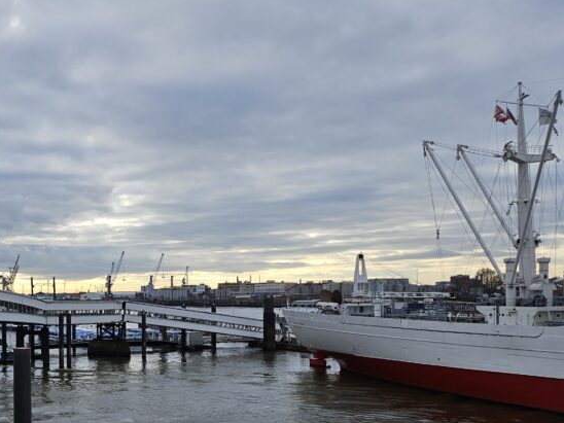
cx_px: 96
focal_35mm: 43
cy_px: 309
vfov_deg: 33.0
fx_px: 701
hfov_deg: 41.5
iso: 25
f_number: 1.8
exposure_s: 1/1022
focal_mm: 5.4
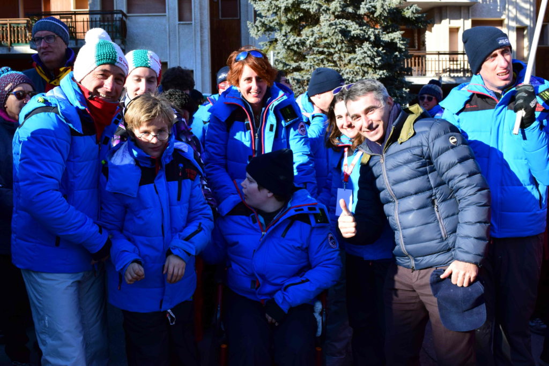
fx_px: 572
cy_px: 183
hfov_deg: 51.3
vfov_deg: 35.5
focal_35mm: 38
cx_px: 274
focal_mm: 25
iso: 320
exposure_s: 1/320
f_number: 9
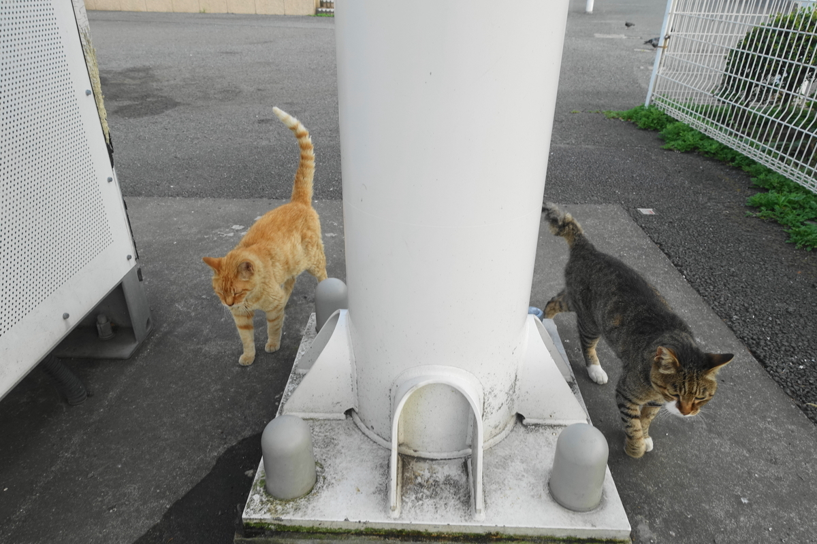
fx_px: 545
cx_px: 408
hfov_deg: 73.7
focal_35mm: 24
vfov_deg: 53.1
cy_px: 272
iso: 125
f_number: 4
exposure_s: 1/200
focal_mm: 8.8
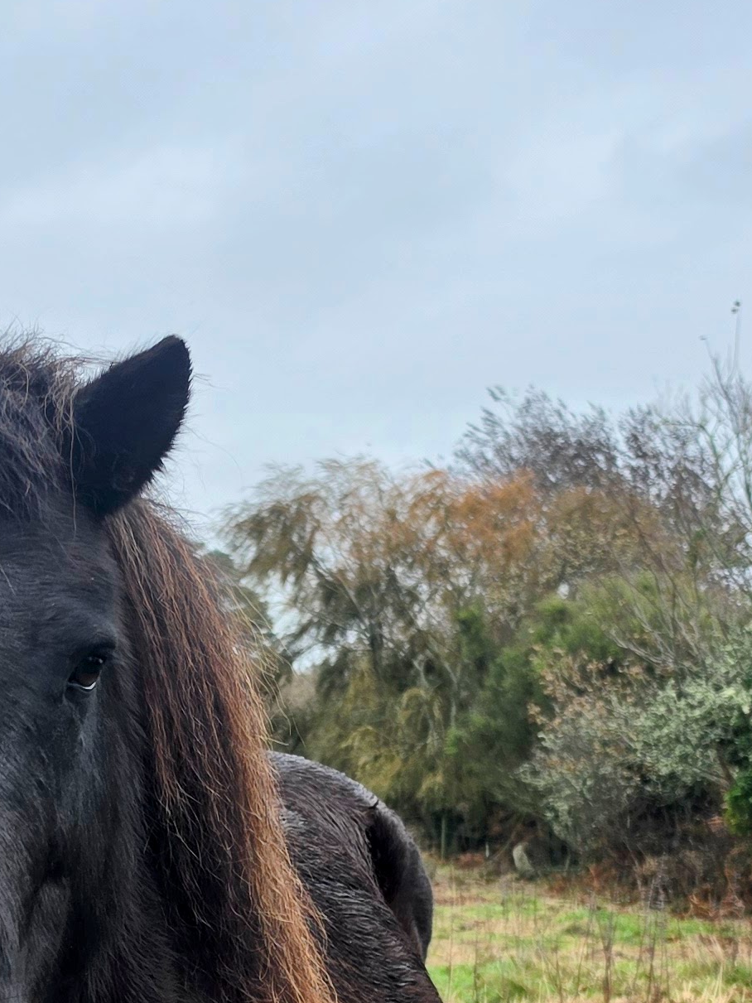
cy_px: 890
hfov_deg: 19.0
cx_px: 70
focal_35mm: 76
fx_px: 2202
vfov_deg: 24.9
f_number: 1.4
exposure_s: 1/224
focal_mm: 6.5
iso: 10
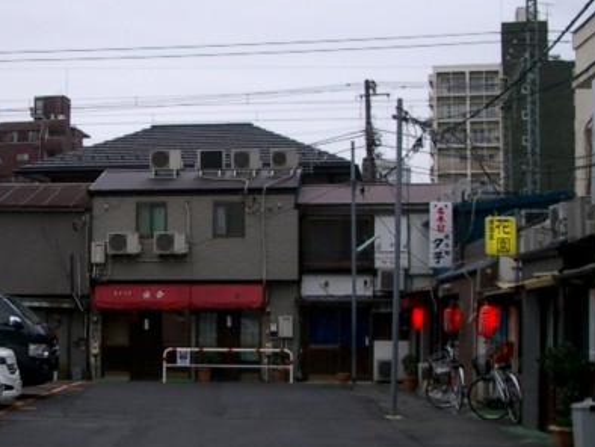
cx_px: 157
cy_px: 293
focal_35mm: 71
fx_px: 1221
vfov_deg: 20.7
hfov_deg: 27.1
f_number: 2.6
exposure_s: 1/100
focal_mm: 5.8
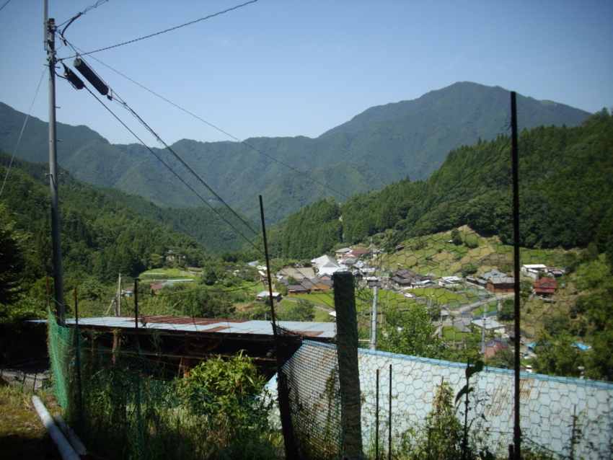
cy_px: 230
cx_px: 306
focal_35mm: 37
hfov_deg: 50.1
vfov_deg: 38.7
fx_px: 655
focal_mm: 6.2
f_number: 5.6
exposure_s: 1/250
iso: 80
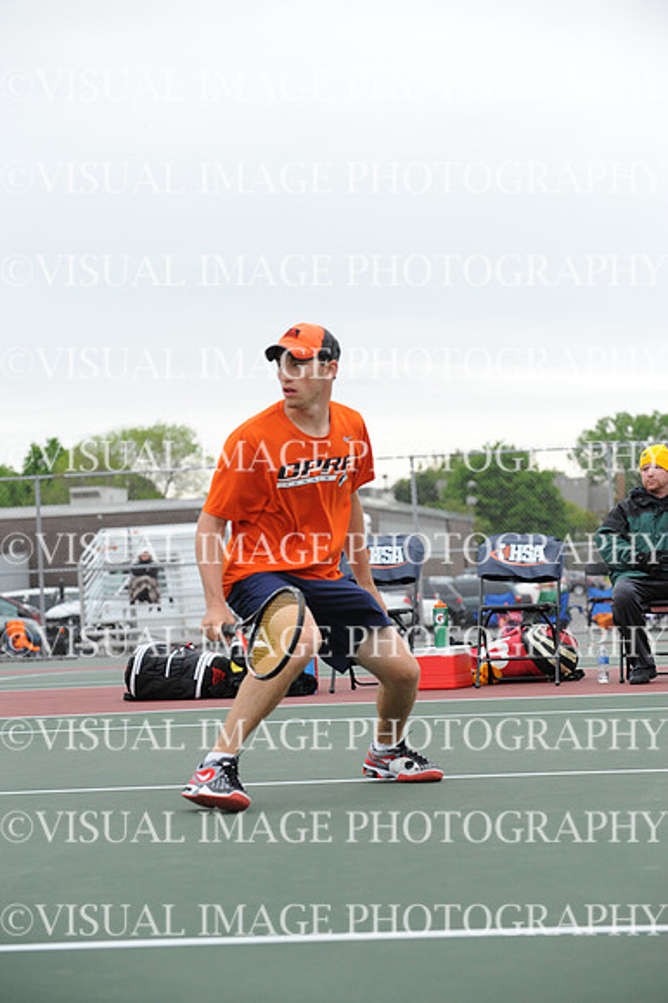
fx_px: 3065
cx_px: 334
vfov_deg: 18.6
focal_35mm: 110
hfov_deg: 12.4
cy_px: 502
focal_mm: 110
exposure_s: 1/2000
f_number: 5.6
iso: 1600
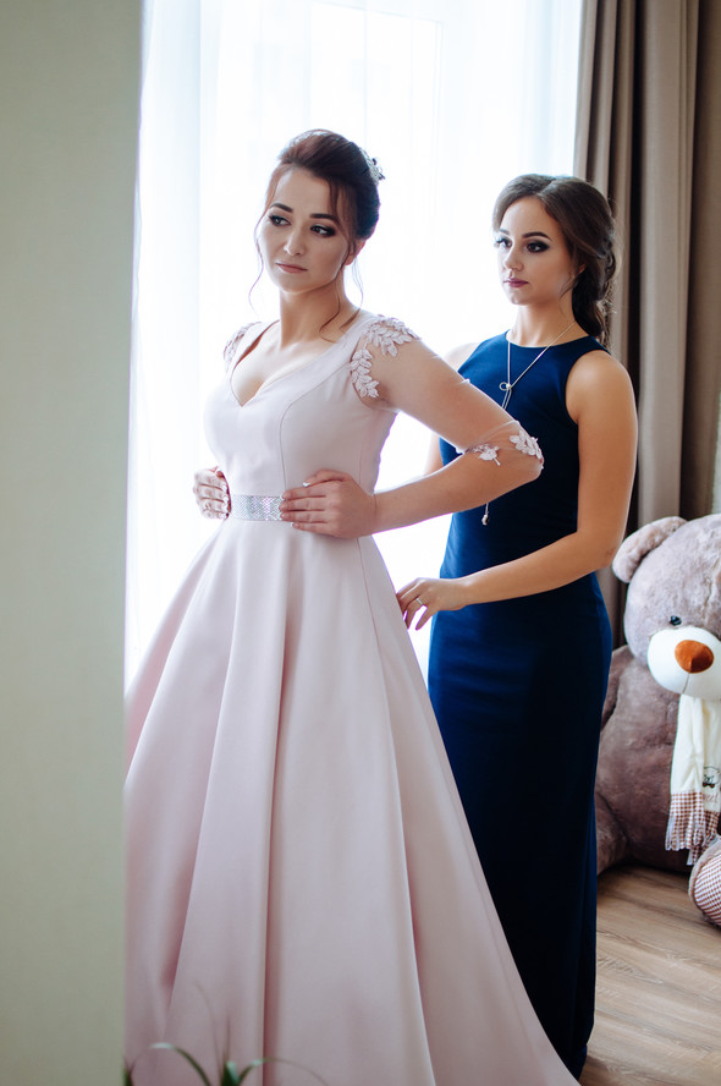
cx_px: 360
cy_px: 543
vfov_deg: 37.9
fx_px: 1581
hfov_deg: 25.7
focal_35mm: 52
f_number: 1.8
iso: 250
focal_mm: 35
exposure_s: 1/160
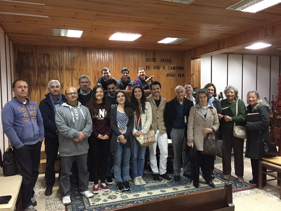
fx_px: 235
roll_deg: +1.0
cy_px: 106
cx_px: 140
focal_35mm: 29
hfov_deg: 61.7
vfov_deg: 48.2
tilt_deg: -2.9
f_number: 2.2
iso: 250
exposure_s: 1/20
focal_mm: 4.15
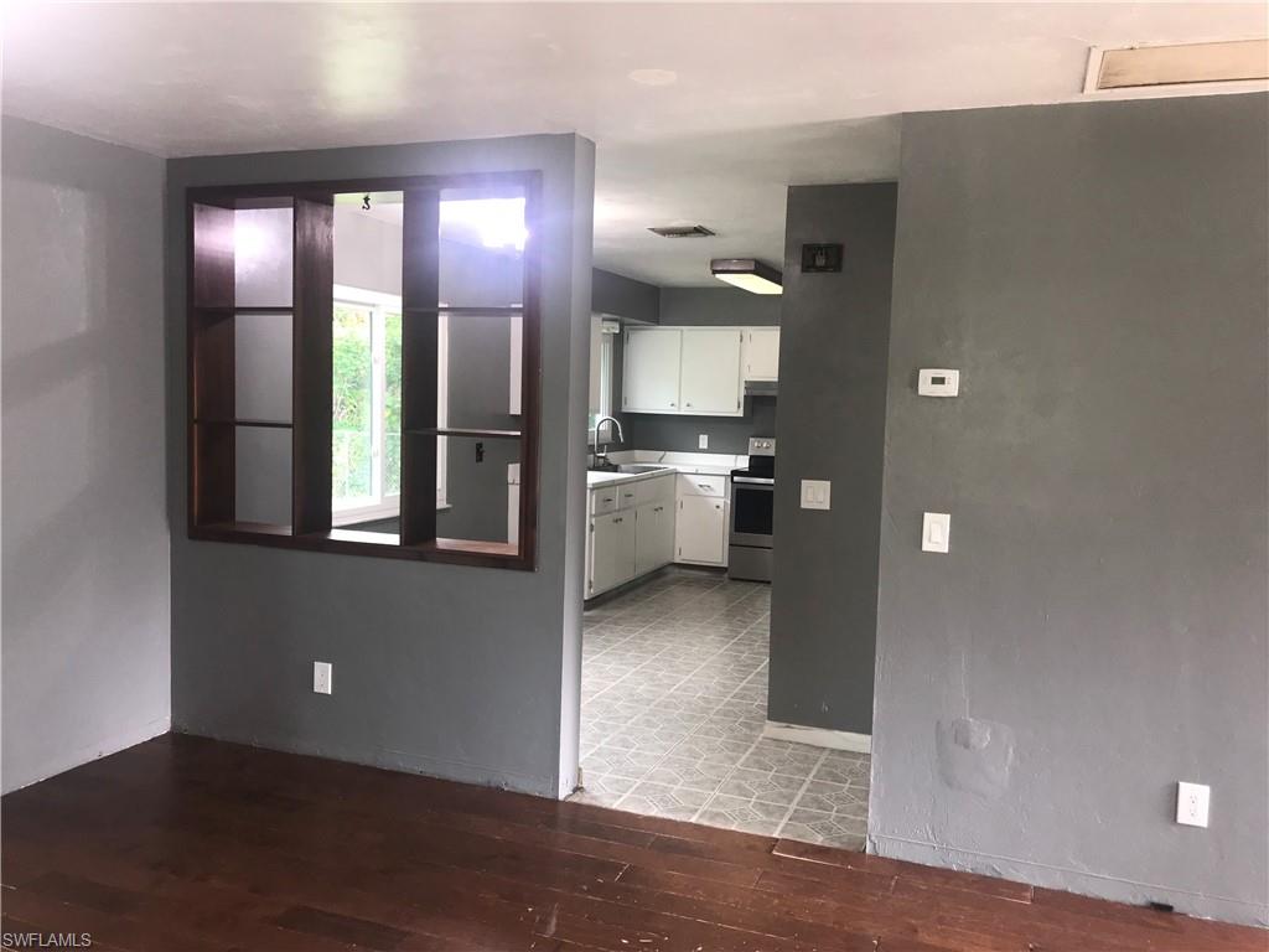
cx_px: 634
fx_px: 1026
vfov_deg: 49.7
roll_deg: -1.8
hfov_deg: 63.4
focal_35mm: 28
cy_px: 476
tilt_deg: -5.0
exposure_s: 1/30
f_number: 1.8
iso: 32
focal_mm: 3.99
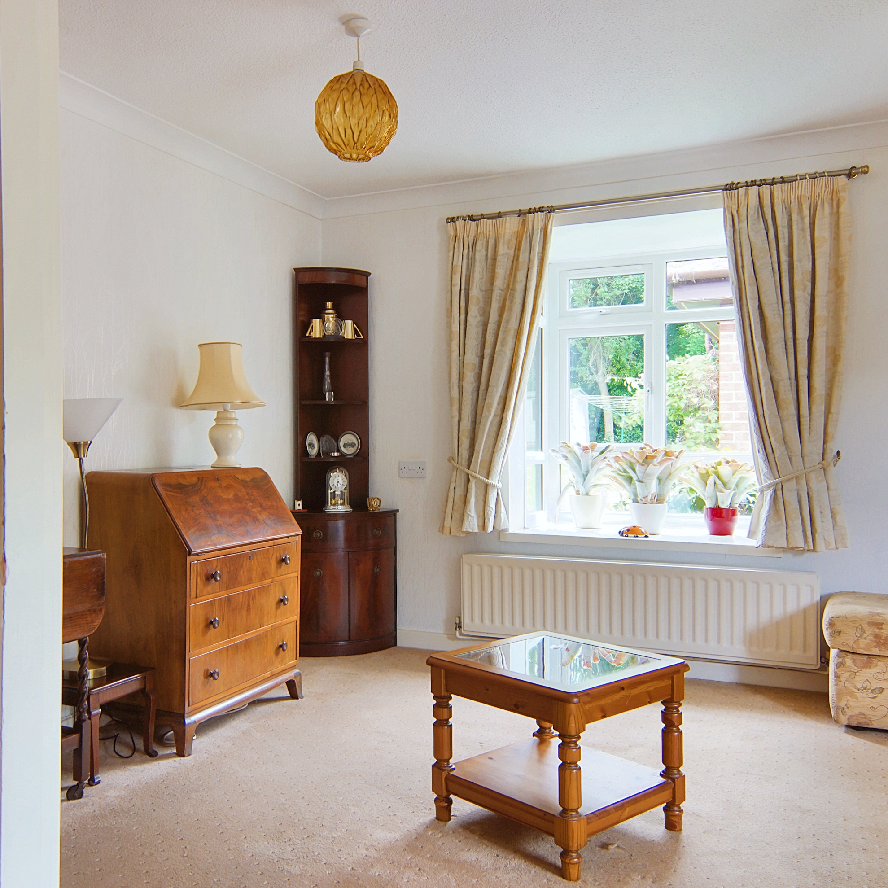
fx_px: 900
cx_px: 376
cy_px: 442
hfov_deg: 52.3
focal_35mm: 31
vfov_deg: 52.5
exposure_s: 1
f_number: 11
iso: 100
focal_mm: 16
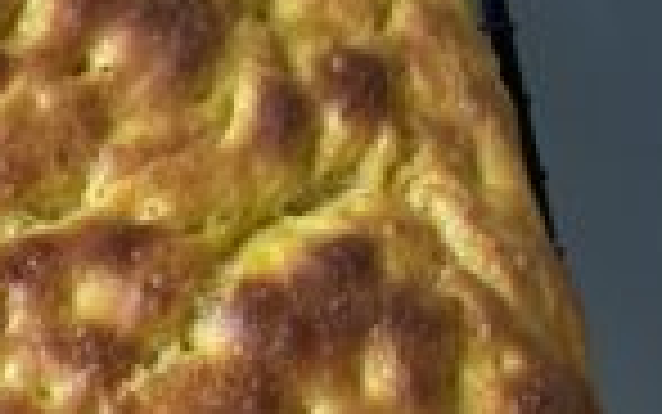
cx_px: -651
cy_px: 693
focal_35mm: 125
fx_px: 2256
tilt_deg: -75.9
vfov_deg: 10.0
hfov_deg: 14.1
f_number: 1.8
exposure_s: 1/79
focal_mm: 4.25
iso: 125
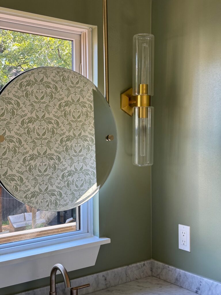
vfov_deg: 39.7
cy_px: 148
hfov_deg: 30.3
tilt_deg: -0.6
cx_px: 110
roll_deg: +0.8
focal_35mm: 48
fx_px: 409
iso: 80
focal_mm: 6.86
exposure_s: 1/60
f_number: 1.78
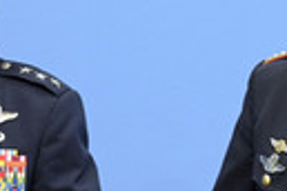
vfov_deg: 8.1
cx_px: 152
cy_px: 178
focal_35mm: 168
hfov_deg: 12.2
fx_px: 1339
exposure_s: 1/400
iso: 5000
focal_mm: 48
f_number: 5.6
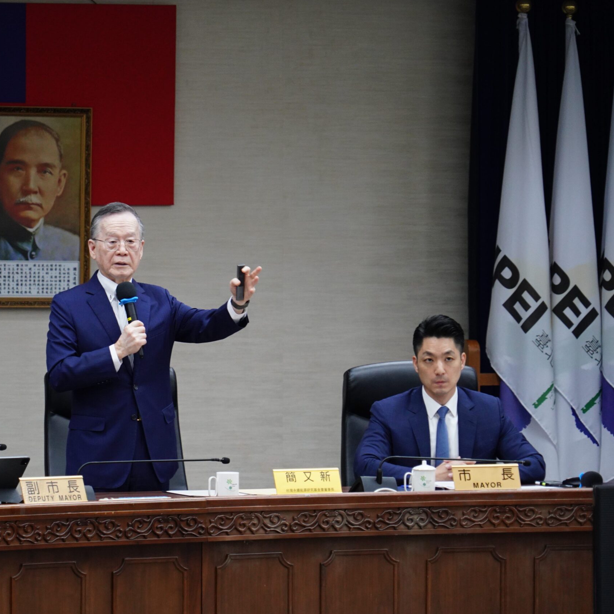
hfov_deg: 8.4
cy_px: 308
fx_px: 4194
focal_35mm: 209
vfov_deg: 8.4
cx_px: 192
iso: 3200
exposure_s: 1/160
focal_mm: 163
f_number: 6.3
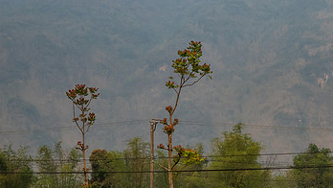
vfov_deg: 7.7
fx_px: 1387
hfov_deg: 13.6
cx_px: 252
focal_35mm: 157
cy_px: 66
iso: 800
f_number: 8
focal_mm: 90
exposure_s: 1/1000
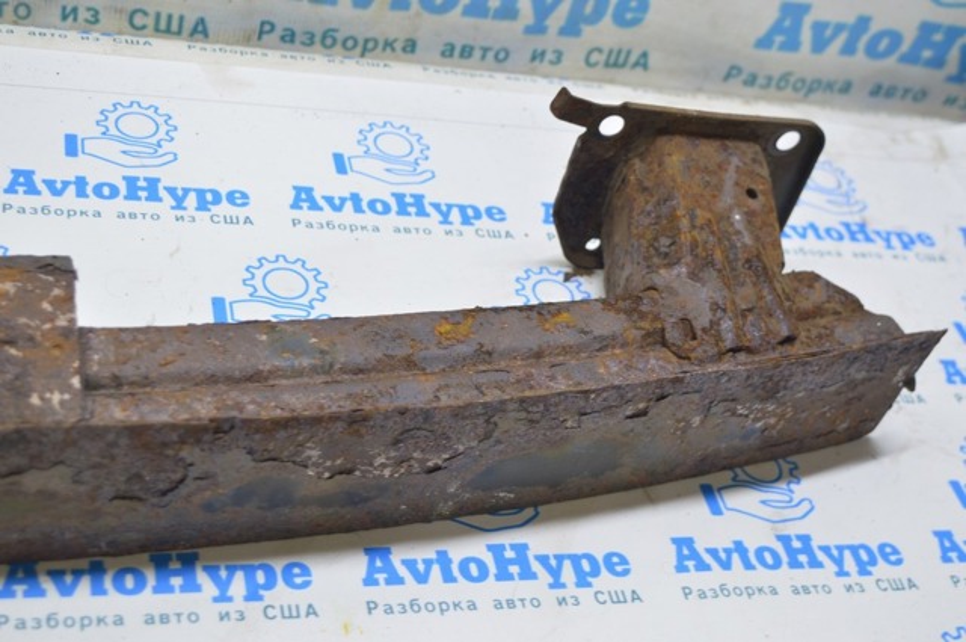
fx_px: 1407
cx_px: 483
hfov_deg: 37.9
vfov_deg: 25.7
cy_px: 321
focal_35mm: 52
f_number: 5.6
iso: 400
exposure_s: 1/20
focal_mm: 35
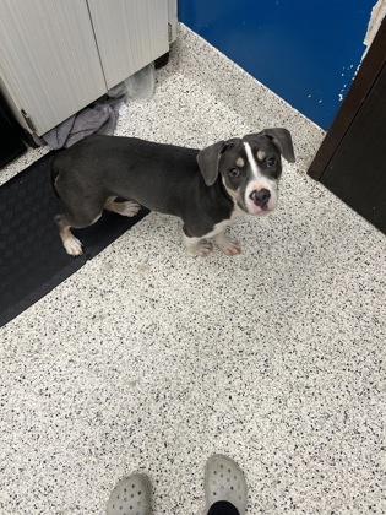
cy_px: 258
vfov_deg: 67.3
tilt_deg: -65.0
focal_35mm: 26
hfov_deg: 53.1
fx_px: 387
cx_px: 193
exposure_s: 1/120
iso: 80
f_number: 1.6
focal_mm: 5.1
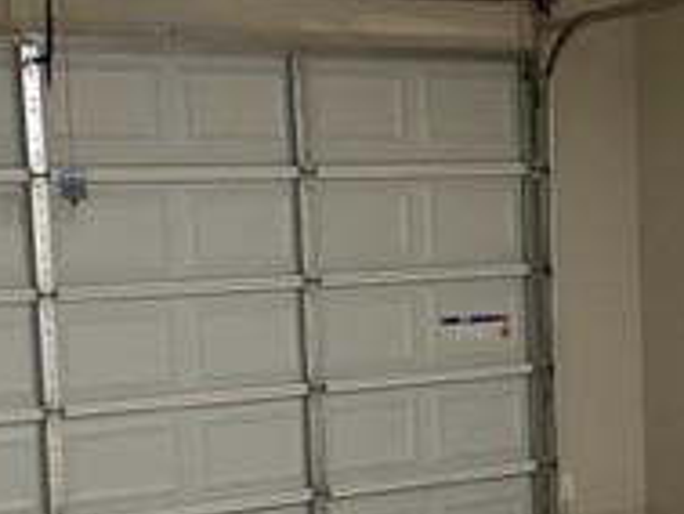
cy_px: 427
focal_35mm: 88
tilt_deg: -5.3
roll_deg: +2.6
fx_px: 1740
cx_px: 358
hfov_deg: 22.2
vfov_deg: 16.6
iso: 320
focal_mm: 4.2
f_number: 1.6
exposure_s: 1/60
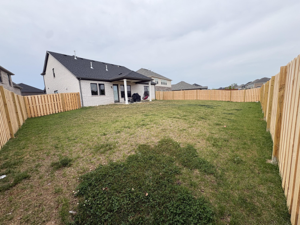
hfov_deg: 102.1
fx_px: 121
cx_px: 150
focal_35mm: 14
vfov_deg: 85.7
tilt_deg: -6.6
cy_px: 112
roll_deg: +3.2
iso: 40
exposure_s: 1/625
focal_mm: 2.22
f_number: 2.2
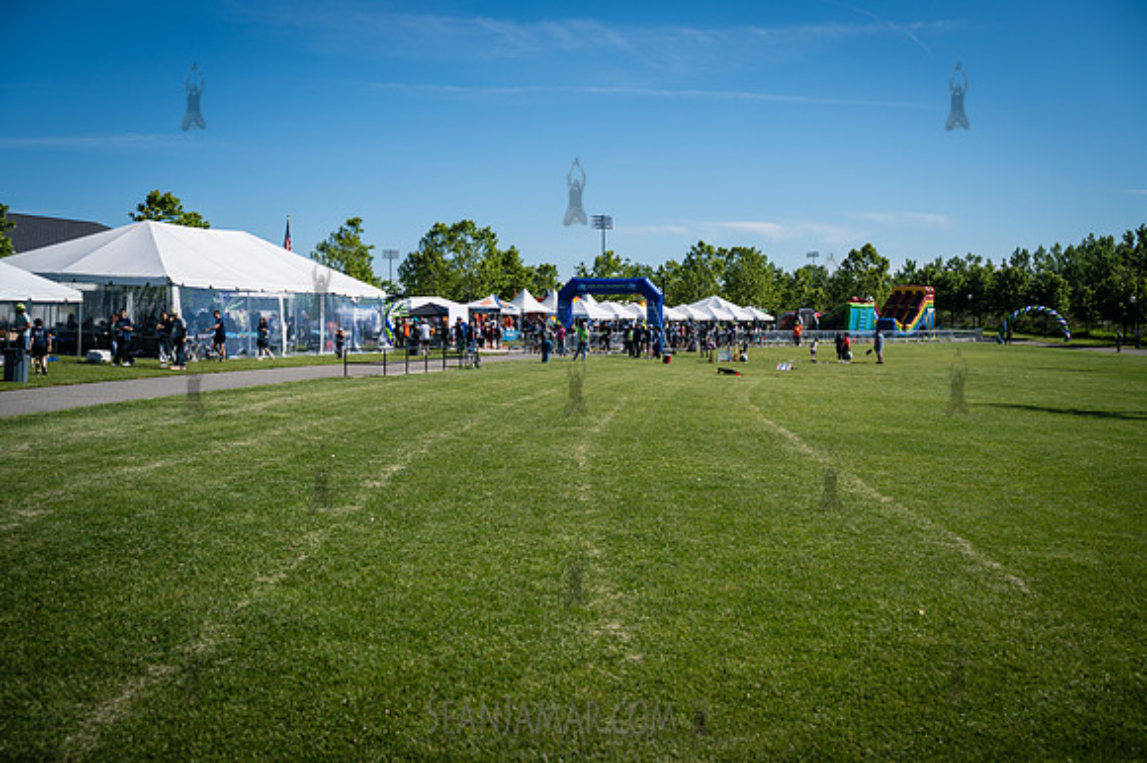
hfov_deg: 54.4
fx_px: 1115
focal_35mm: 35
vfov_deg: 37.8
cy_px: 382
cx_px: 574
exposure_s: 1/1600
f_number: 4.5
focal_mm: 35
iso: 160
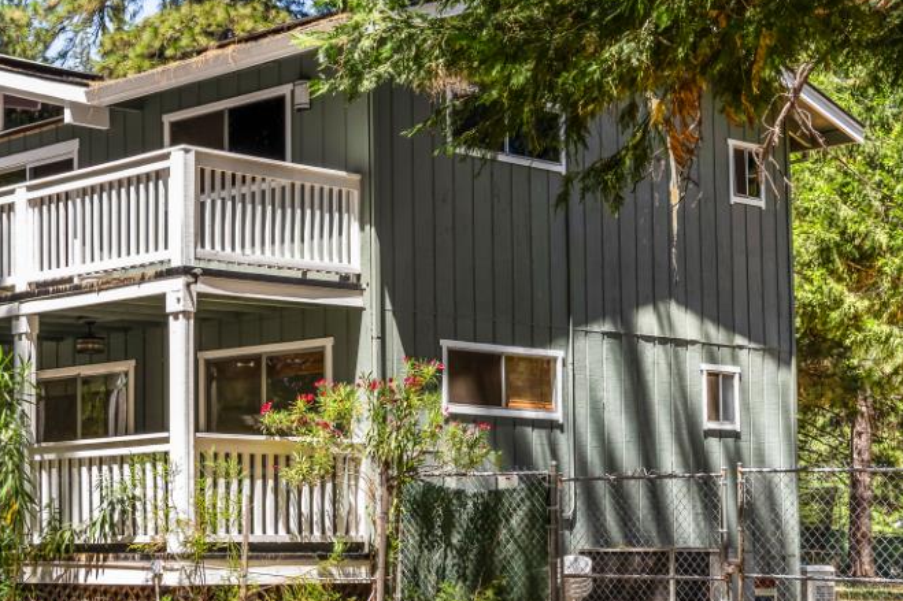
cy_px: 405
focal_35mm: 82
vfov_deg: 16.6
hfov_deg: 23.7
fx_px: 2056
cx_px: -5
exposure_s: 1/50
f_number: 8
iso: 320
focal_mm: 24
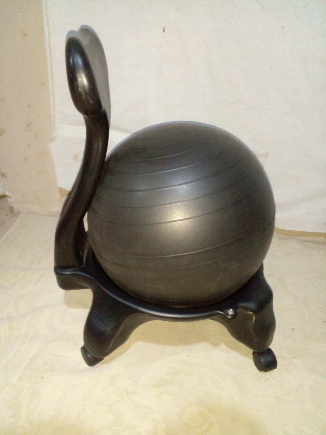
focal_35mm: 27
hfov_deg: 51.4
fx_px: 339
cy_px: 218
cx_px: 163
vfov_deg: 65.3
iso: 500
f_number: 1.9
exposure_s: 1/25
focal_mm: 3.6
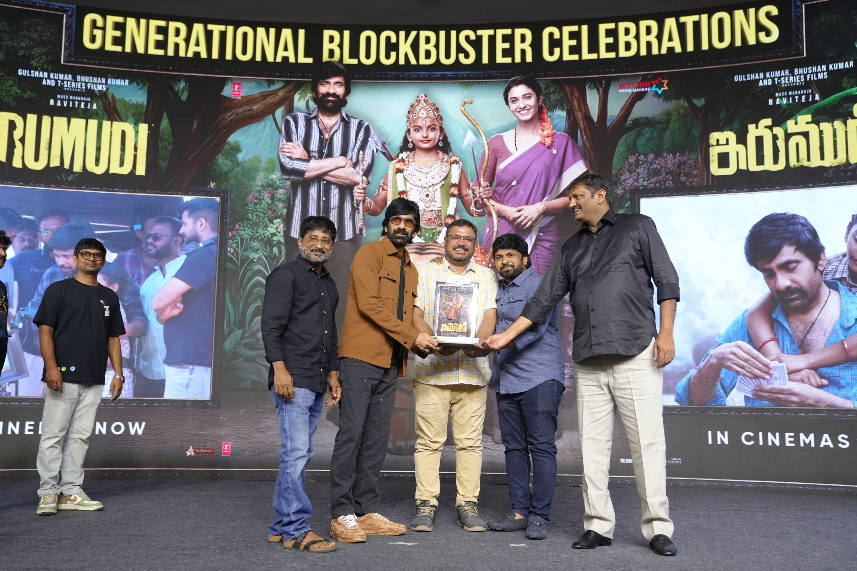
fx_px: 857
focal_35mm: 36
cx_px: 428
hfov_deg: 53.1
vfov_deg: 36.9
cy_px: 286
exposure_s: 1/160
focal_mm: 36
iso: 1600
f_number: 3.5
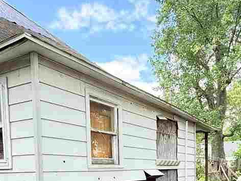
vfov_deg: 34.1
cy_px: 185
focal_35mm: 38
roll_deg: +1.1
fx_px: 265
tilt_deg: -3.6
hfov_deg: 48.6
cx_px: 147
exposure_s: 1/293
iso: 64
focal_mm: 2.22
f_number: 2.2
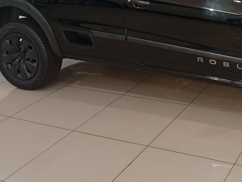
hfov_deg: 30.0
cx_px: 229
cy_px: 8
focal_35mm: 61
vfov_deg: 23.3
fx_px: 427
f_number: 1.8
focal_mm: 3.98
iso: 185
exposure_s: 1/60
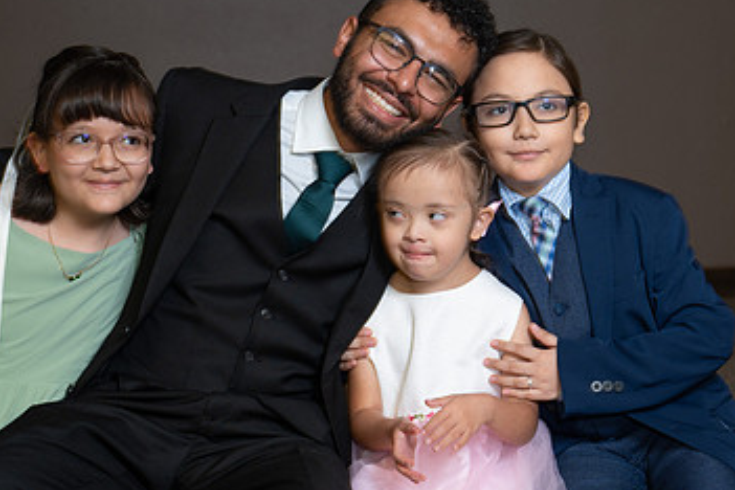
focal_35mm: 81
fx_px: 1654
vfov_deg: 16.8
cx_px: 369
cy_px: 206
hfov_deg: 25.1
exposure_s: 1/50
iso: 250
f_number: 4
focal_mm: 49
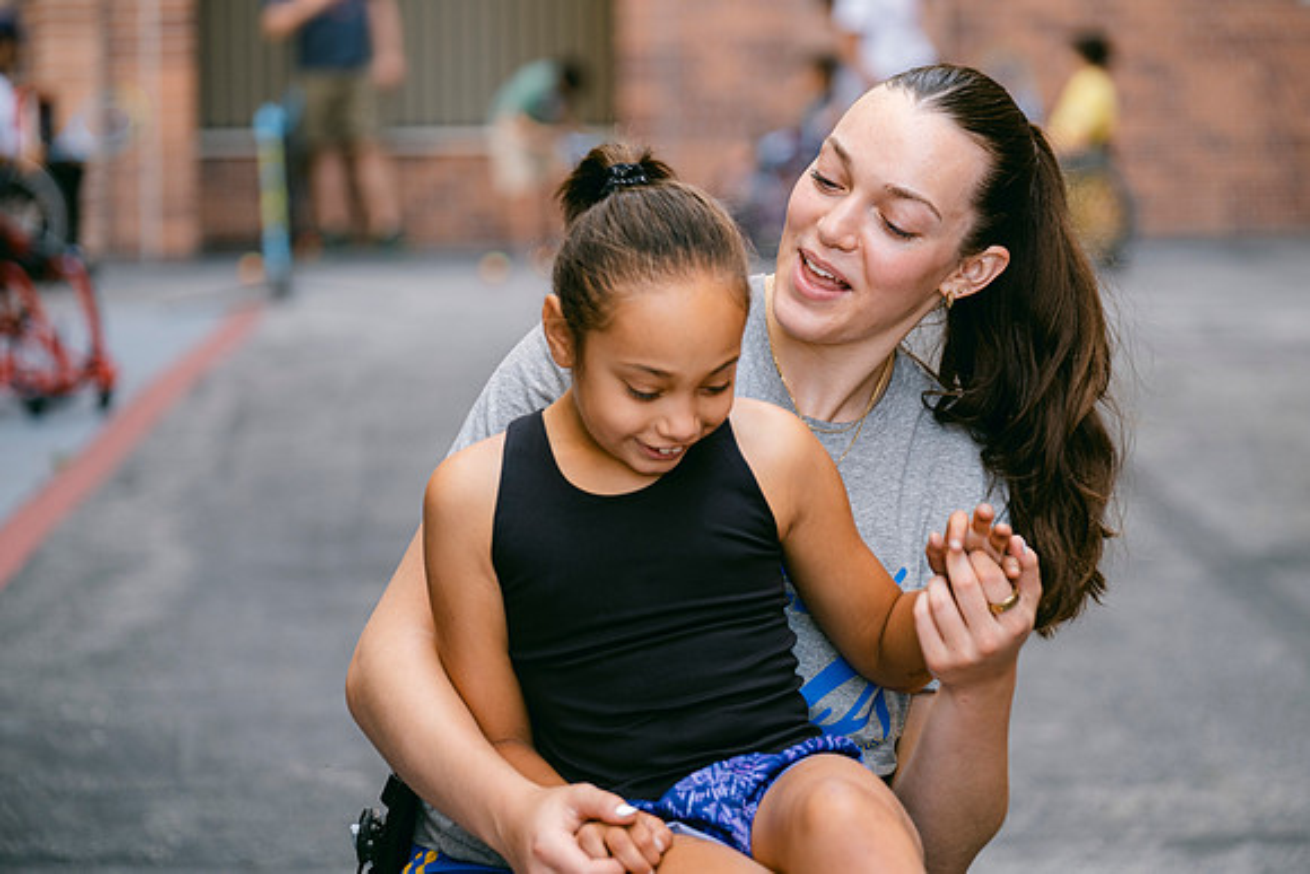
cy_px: 437
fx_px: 5569
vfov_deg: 9.0
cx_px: 655
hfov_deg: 13.4
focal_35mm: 153
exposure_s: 1/125
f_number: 2.8
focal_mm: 102.2
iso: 250
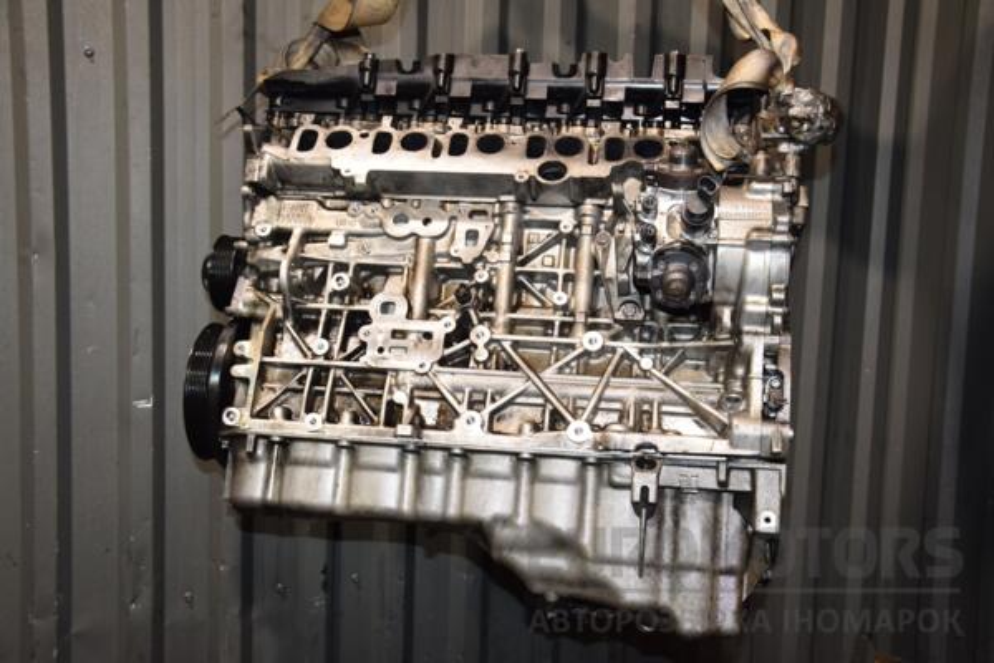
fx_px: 1160
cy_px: 332
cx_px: 497
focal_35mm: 42
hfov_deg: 46.4
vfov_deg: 31.9
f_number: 5
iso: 800
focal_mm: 28
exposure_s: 1/60
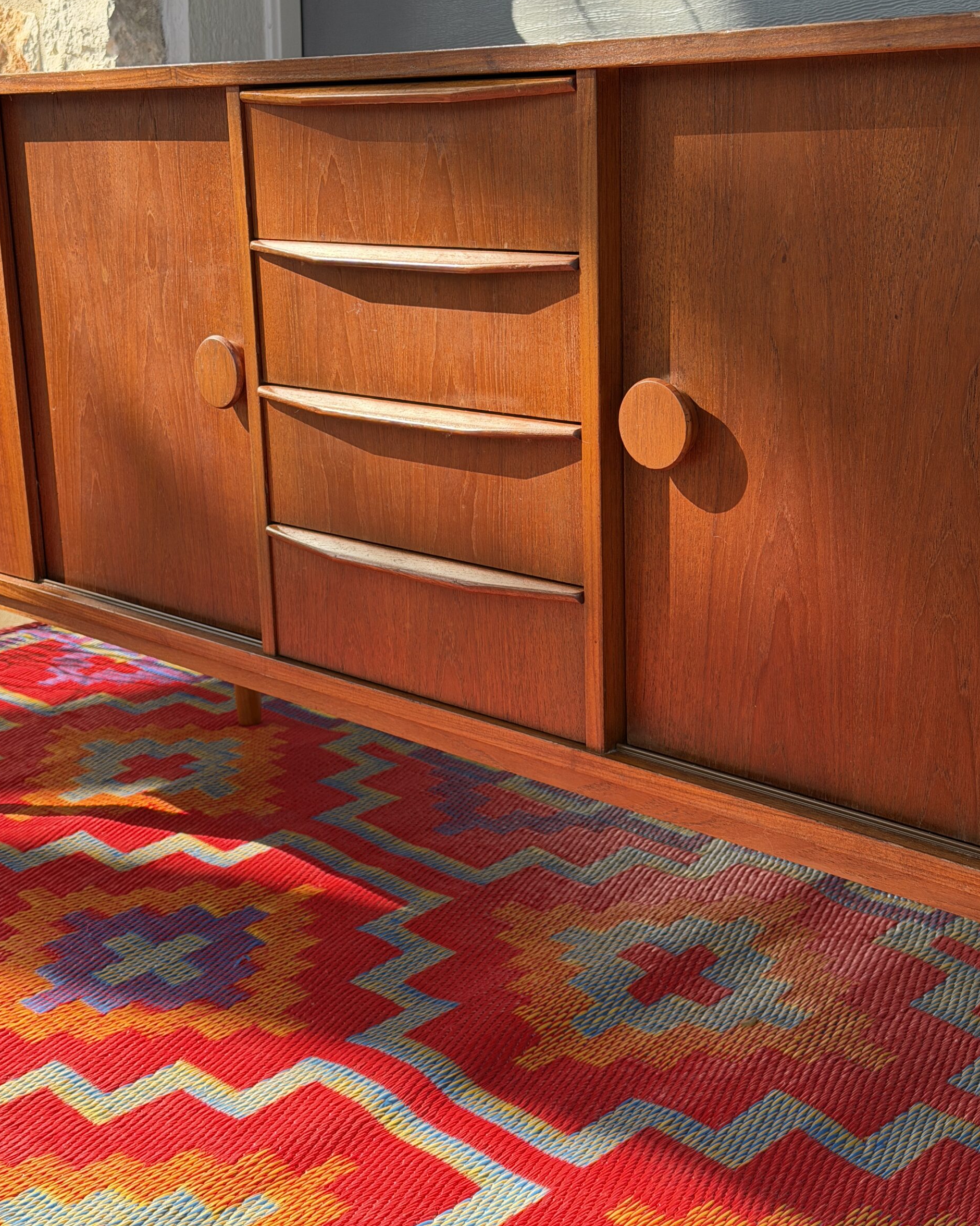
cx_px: 494
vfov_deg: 36.6
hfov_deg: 29.7
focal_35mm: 51
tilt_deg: -10.6
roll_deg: -0.1
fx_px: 1849
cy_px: 563
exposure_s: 1/794
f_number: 1.78
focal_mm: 6.76
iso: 80
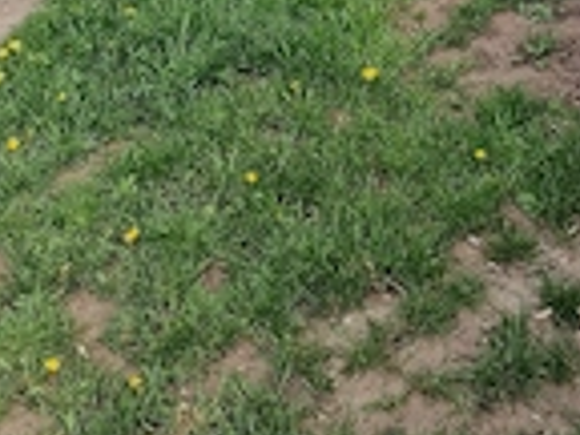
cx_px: 282
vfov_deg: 19.8
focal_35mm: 64
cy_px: -222
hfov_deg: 30.3
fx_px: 1072
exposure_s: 1/526
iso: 50
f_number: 1.8
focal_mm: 6.4
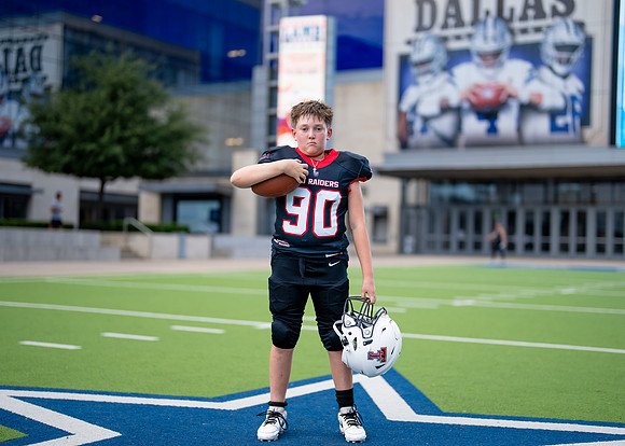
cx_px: 321
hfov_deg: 34.3
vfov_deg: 24.8
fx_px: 1012
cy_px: 237
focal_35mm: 57
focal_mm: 50
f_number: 1.2
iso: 100
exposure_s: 1/1600
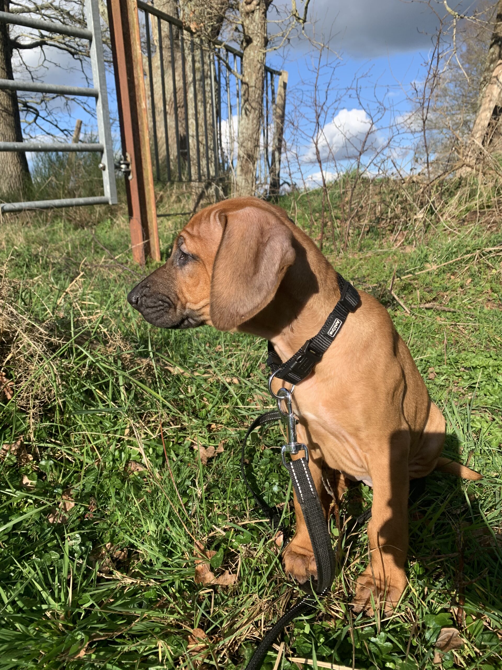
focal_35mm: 26
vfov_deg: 67.3
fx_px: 503
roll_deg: -1.0
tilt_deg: -13.3
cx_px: 251
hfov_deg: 53.1
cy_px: 335
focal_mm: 4.25
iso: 25
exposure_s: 1/1585
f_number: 1.8
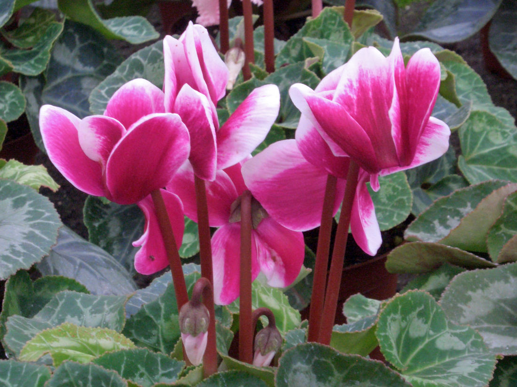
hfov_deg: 19.3
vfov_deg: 14.5
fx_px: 1523
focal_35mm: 102
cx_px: 258
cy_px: 194
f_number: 6.6
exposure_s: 1/100
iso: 200
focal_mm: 13.5
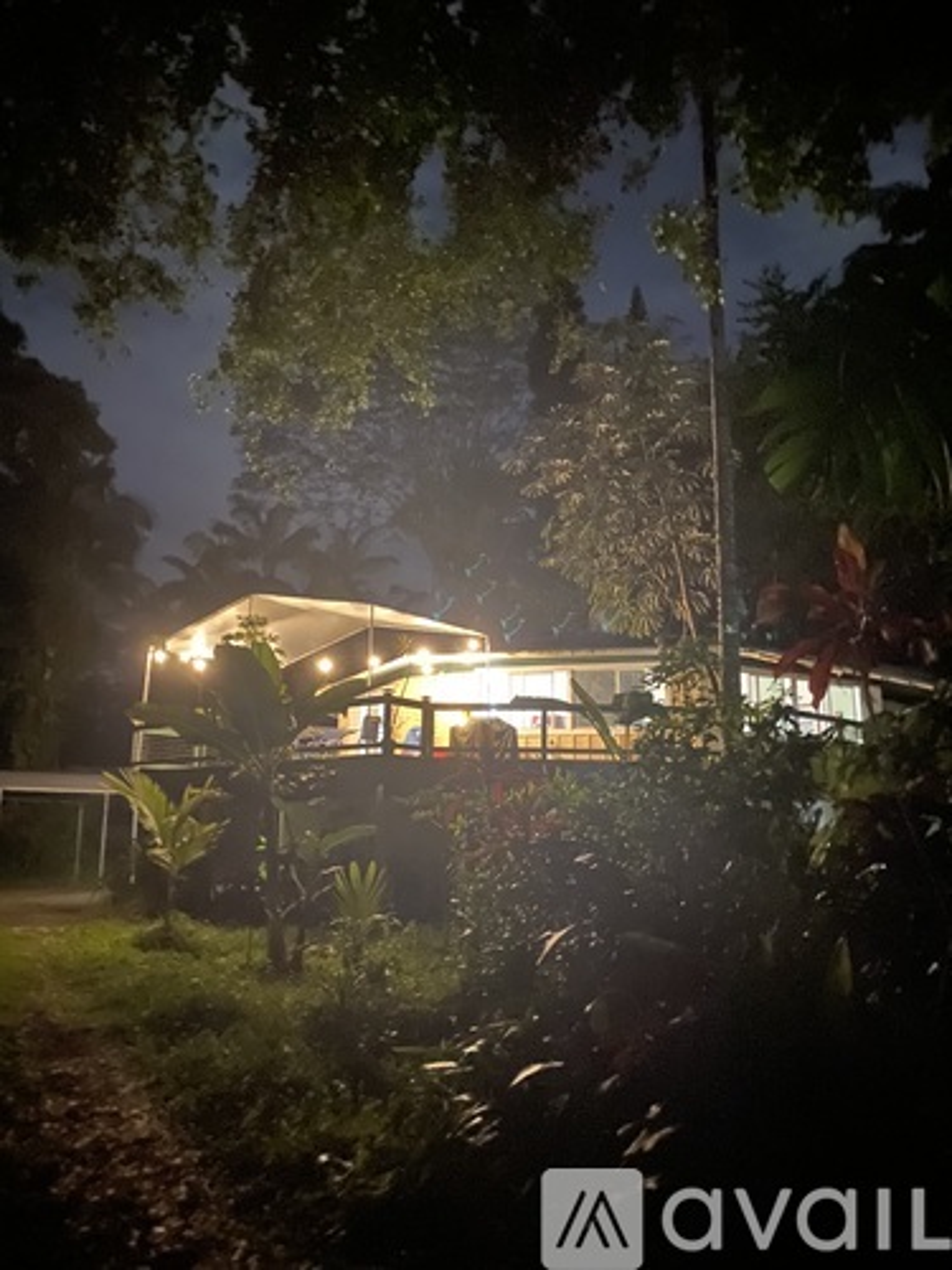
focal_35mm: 26
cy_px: 635
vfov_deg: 67.3
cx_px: 476
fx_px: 953
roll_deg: -0.7
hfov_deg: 53.1
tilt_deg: +13.4
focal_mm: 4.25
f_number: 1.8
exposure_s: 1/2
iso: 2000
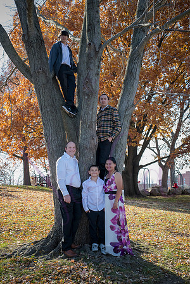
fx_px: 396
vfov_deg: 39.6
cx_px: 95
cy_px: 142
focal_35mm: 50
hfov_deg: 27.0
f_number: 7.1
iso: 400
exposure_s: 1/200
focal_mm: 50
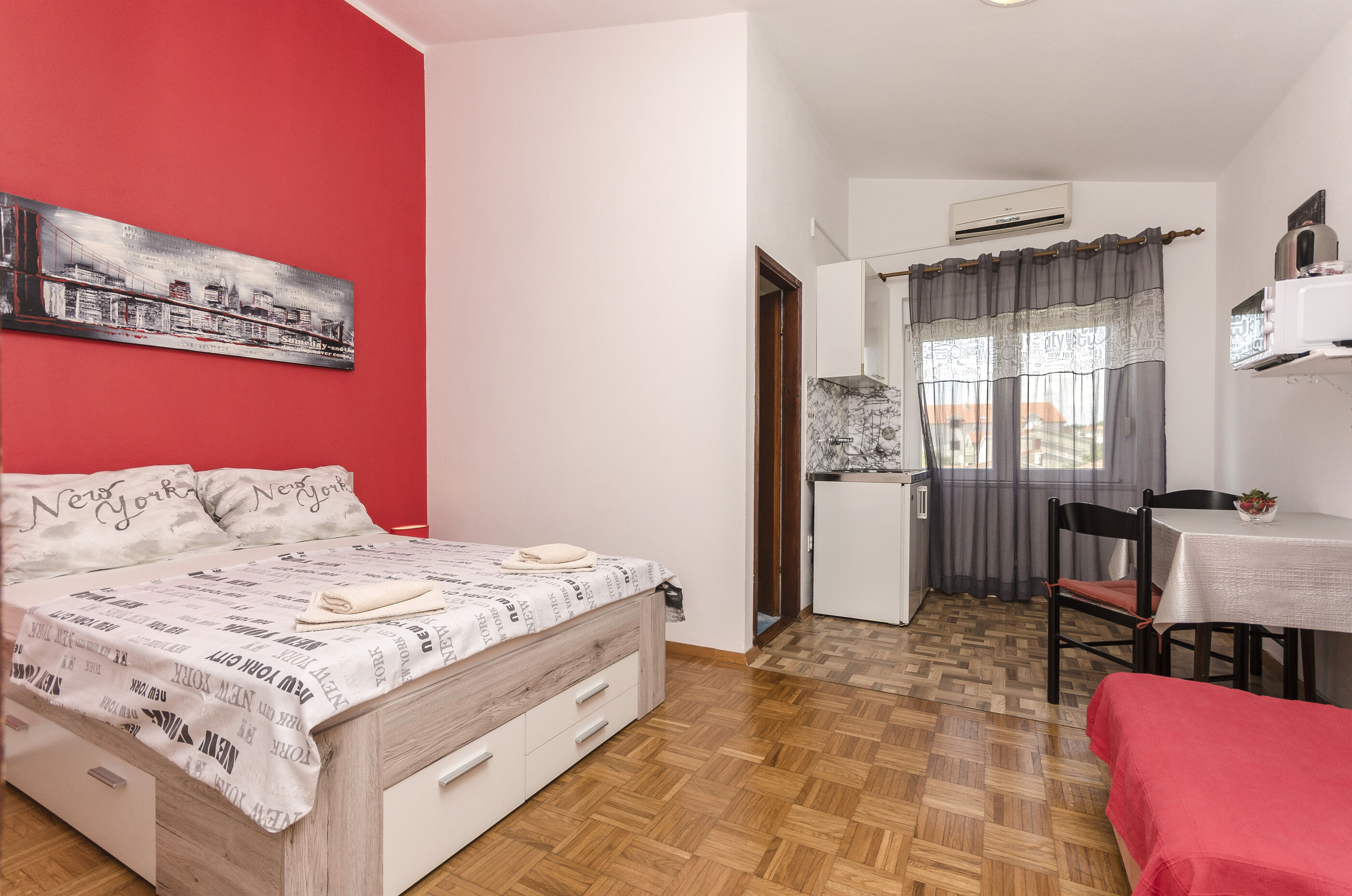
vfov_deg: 77.1
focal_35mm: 15
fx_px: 562
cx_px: 676
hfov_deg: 100.5
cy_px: 448
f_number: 7.1
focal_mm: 10
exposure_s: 1/125
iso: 160
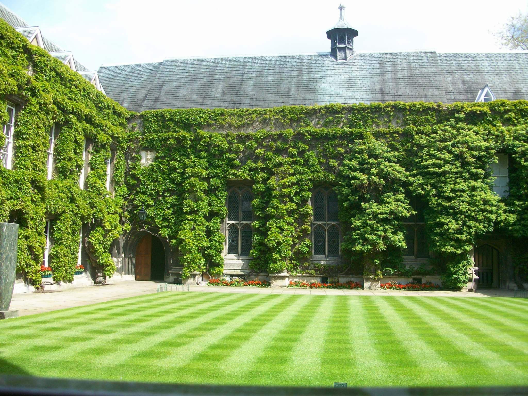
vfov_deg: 41.8
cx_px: 264
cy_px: 198
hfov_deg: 54.0
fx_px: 519
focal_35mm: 34
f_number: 2.8
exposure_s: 1/457
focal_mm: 5.7
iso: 80
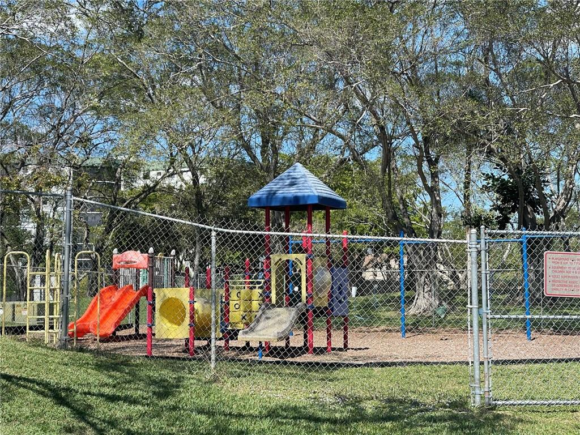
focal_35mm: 64
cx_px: 290
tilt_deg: +4.4
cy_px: 218
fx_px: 1072
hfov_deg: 30.3
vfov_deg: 22.9
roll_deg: +0.3
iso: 20
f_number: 2.2
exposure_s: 1/713
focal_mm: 7.5
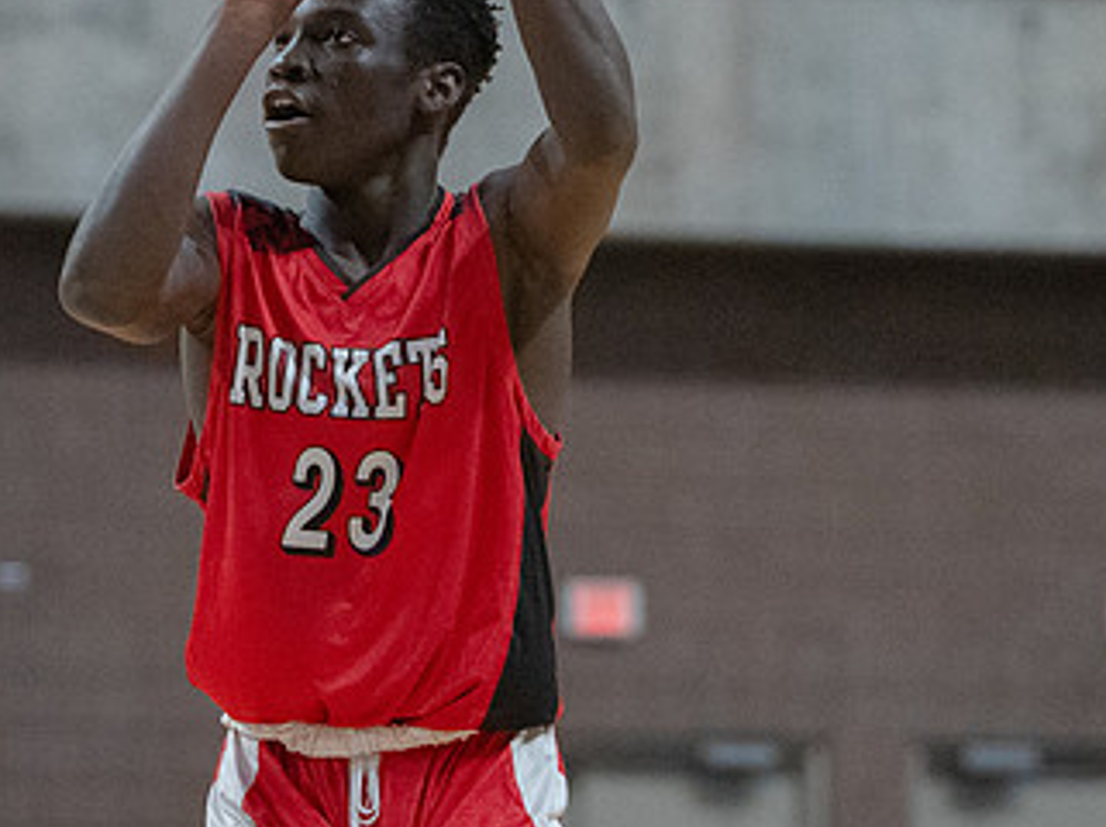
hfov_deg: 5.0
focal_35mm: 398
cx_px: 306
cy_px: 181
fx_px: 12702
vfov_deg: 3.7
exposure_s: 1/1000
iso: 12800
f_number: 4
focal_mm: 144
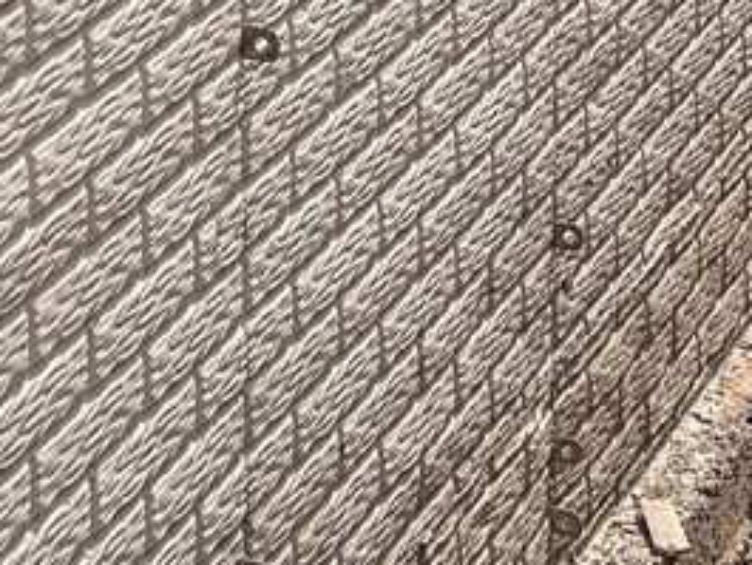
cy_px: -1005
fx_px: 3412
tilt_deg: -5.1
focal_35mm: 157
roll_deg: -0.3
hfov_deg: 12.5
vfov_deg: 8.3
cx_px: 709
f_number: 1.6
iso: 50
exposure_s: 1/3623
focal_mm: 5.96
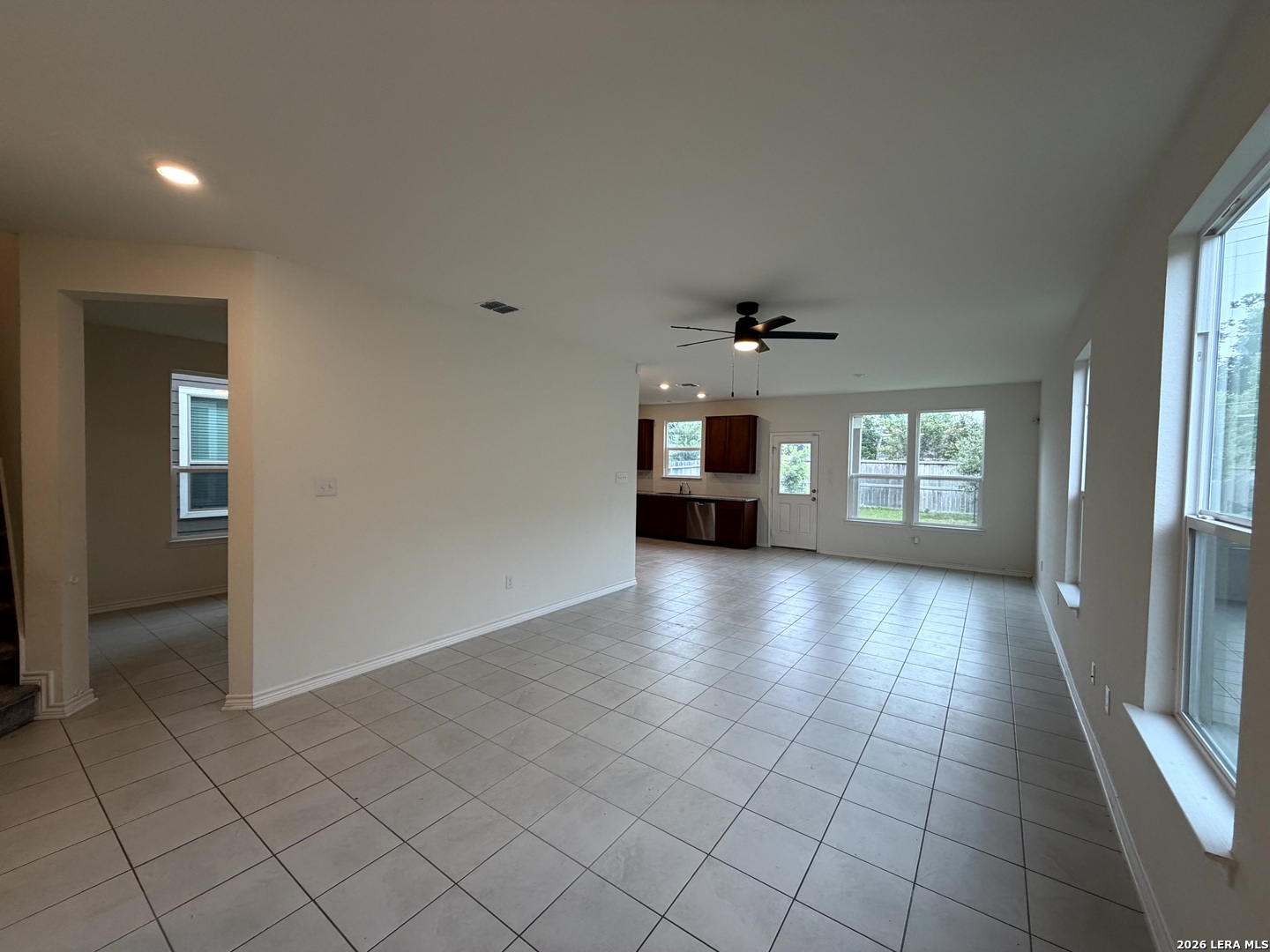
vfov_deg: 85.7
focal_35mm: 14
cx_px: 635
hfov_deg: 102.1
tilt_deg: -2.4
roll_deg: -1.1
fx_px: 514
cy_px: 476
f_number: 2.2
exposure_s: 1/120
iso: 100
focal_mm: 2.22
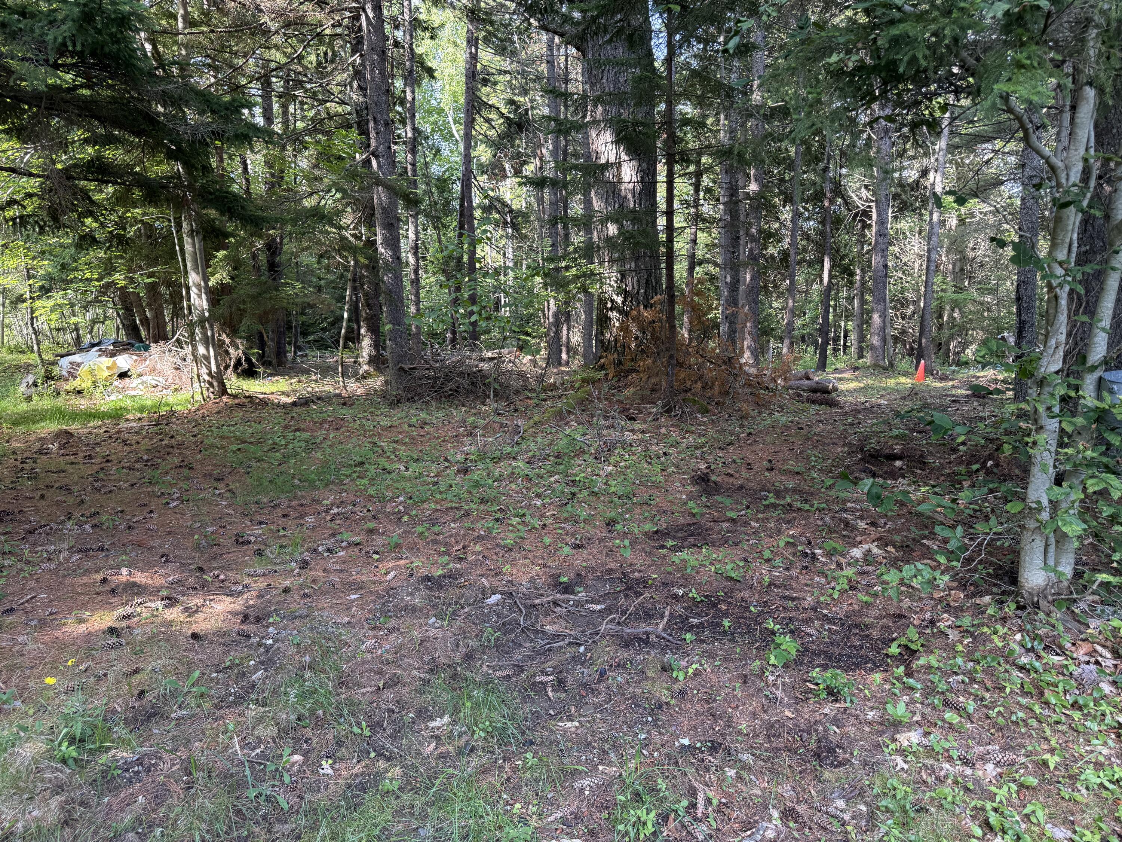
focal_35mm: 24
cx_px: 561
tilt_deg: -5.8
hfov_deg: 71.6
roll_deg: +0.0
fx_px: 778
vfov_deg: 56.8
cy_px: 421
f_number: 1.78
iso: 200
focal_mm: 6.76
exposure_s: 1/226
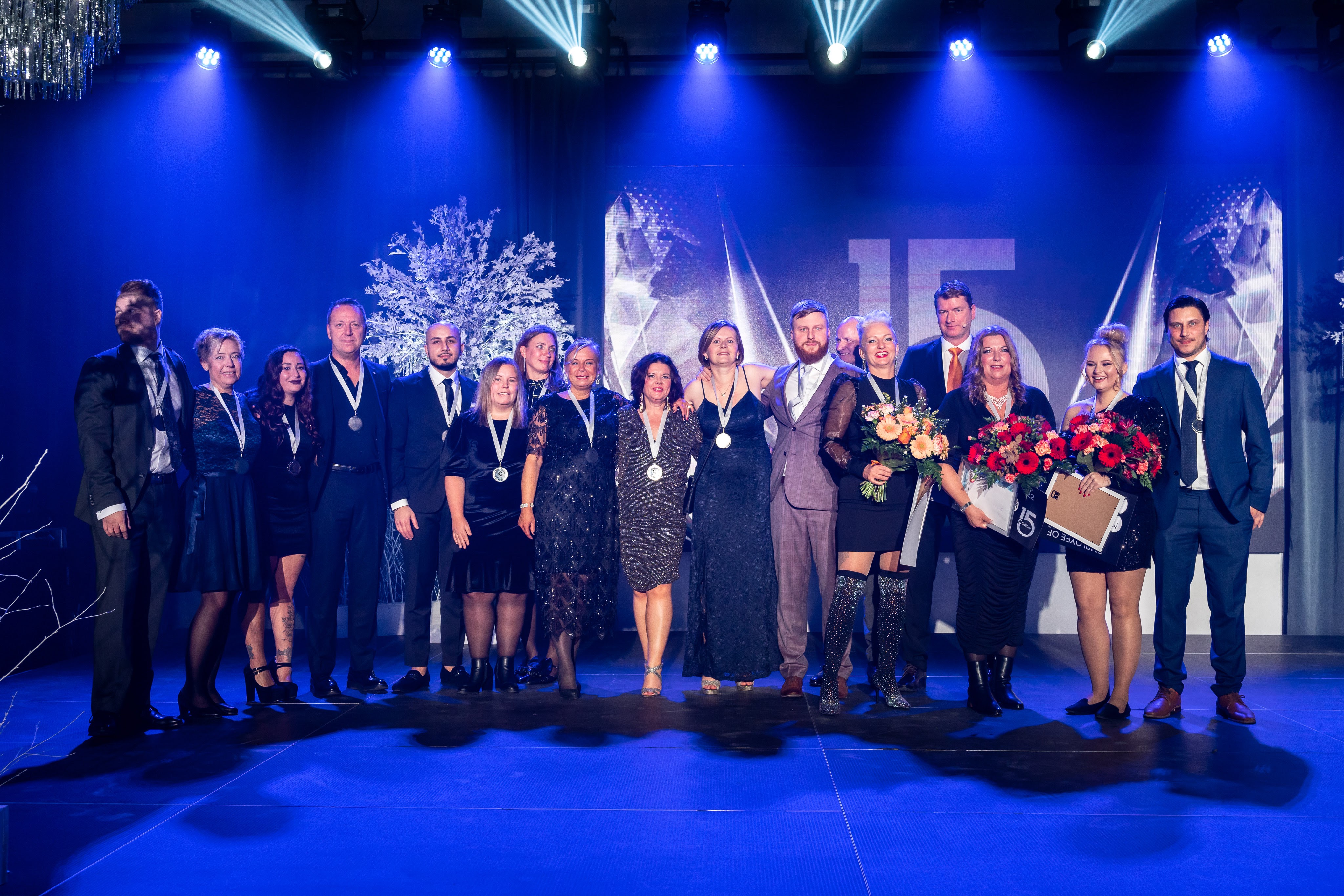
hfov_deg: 50.3
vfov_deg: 34.8
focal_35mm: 38
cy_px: 448
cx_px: 672
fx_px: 1431
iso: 2500
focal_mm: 37.4
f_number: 5
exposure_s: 1/125
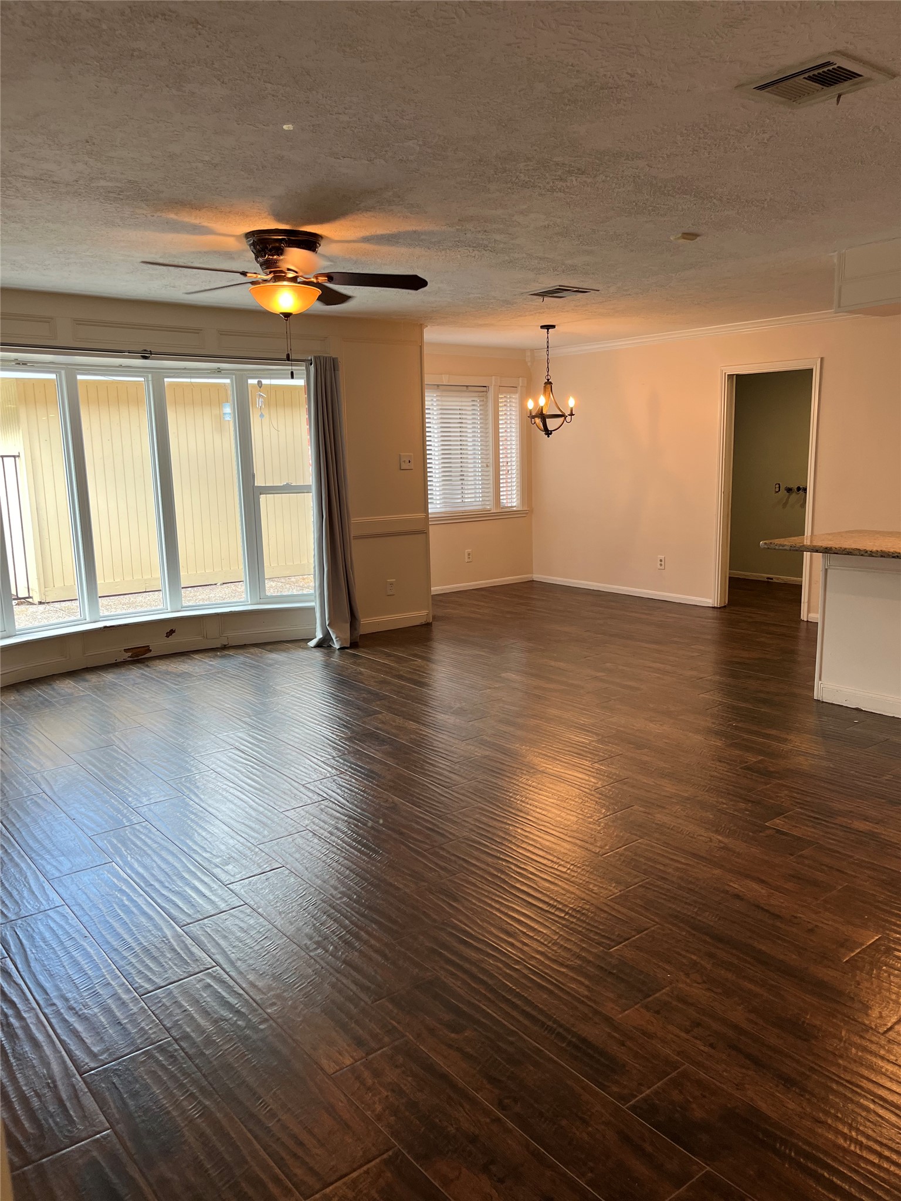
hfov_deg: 53.1
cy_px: 600
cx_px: 450
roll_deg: +1.2
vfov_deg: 67.3
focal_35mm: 26
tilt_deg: -9.3
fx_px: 902
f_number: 1.6
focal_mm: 5.1
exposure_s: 1/60
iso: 64
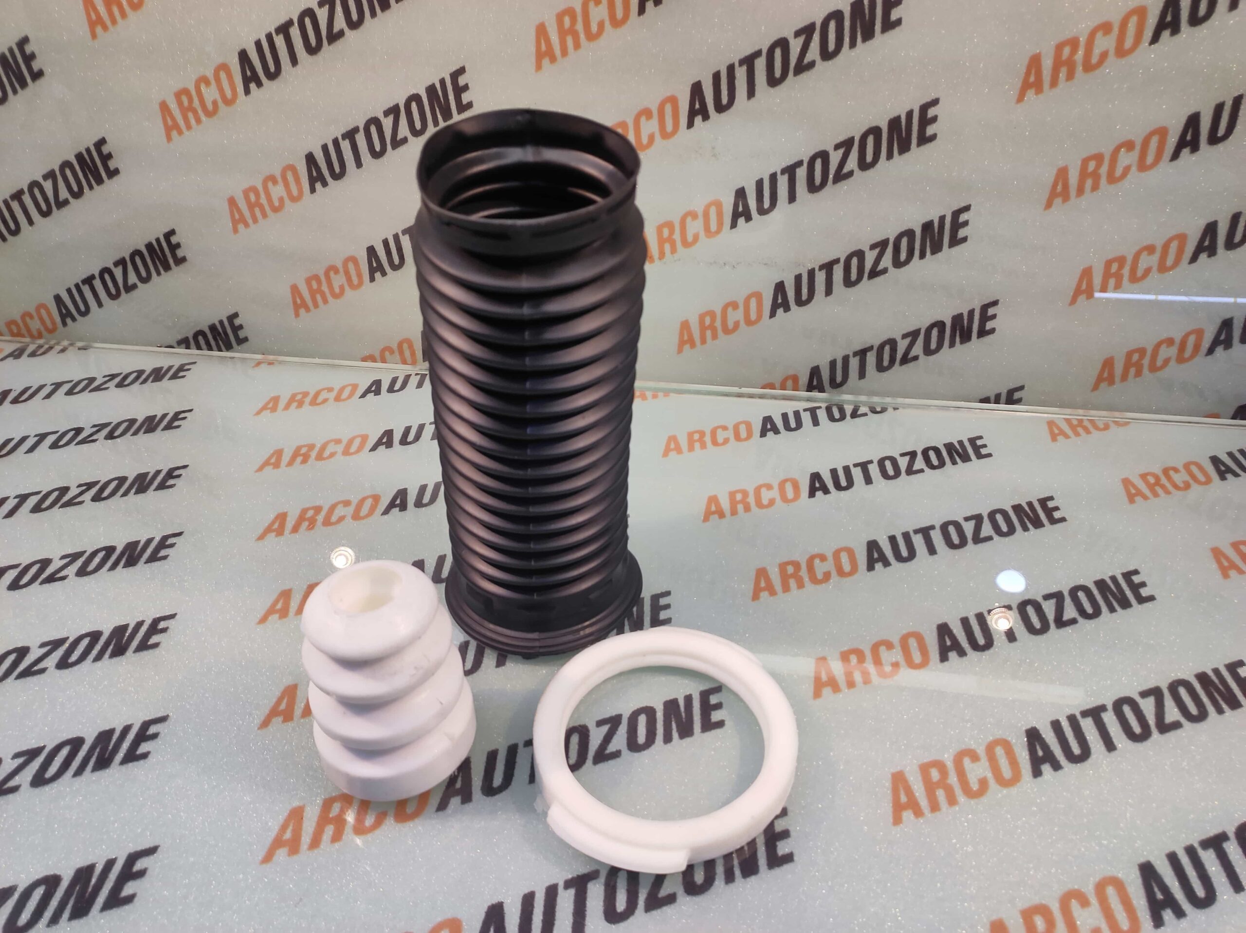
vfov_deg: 74.7
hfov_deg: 91.1
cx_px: 623
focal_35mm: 17
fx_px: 611
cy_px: 466
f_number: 1.79
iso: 120
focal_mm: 4.74
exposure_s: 1/33
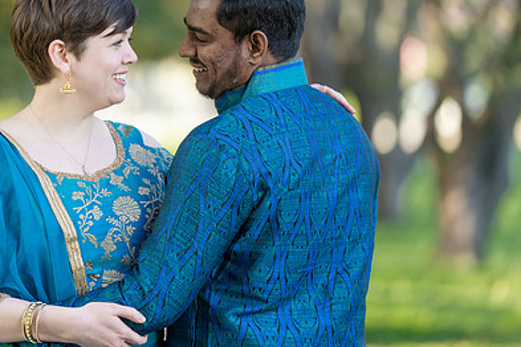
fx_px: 4443
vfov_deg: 4.5
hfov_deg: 6.7
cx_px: 179
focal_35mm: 307
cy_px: 121
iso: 200
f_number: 2.8
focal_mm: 200
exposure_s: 1/200
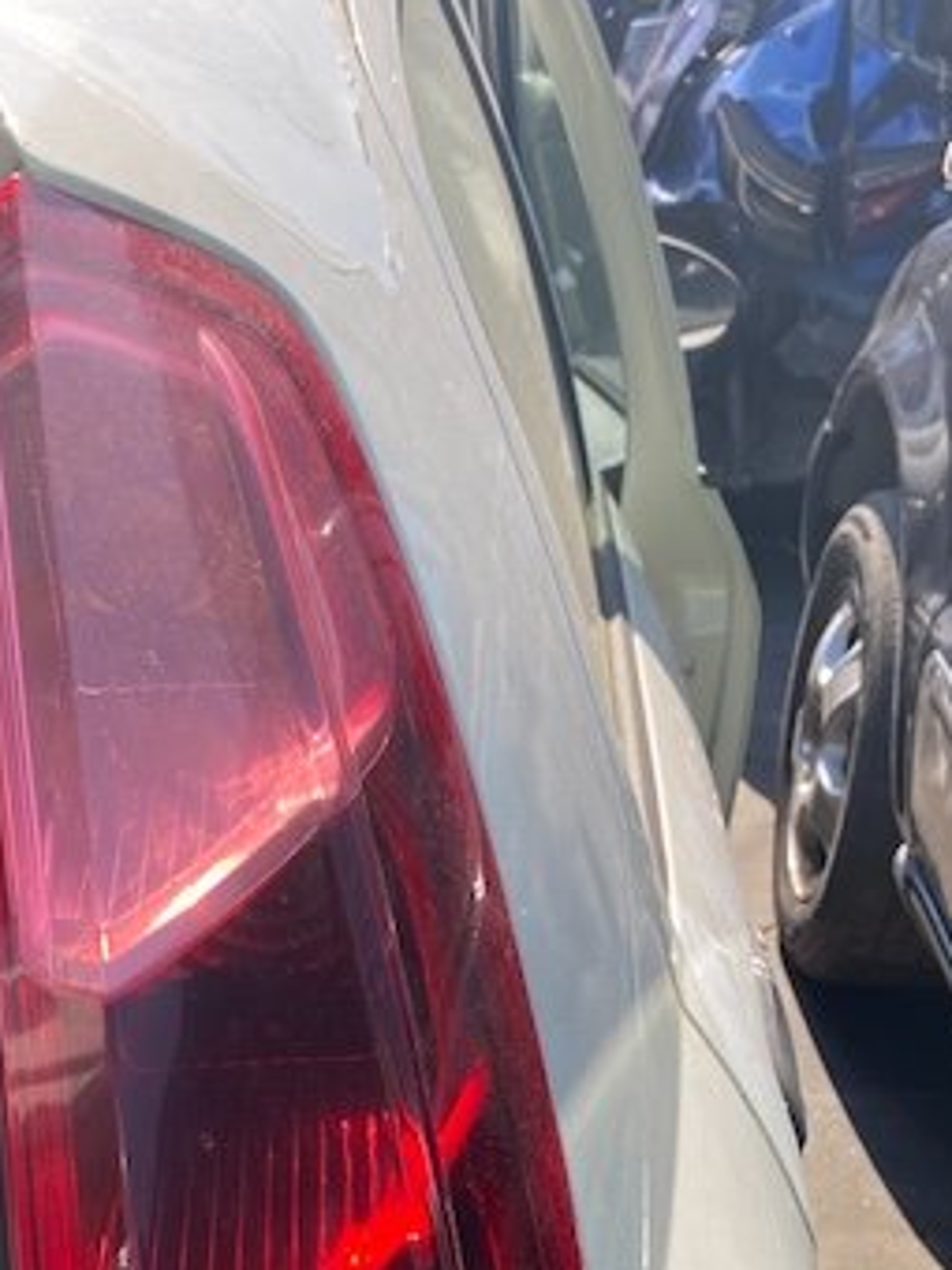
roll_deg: -3.1
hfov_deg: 29.7
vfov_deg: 36.4
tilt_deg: -34.6
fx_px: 1797
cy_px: 1158
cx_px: 437
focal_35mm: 49
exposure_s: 1/767
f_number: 1.8
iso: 32
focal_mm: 4.25
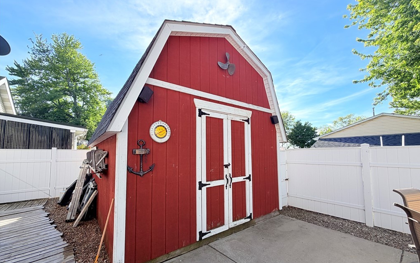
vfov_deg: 74.6
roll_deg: +0.7
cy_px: 143
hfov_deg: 101.5
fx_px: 172
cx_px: 211
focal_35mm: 15
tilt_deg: +3.8
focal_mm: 2.22
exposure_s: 1/770
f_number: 2.2
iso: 32
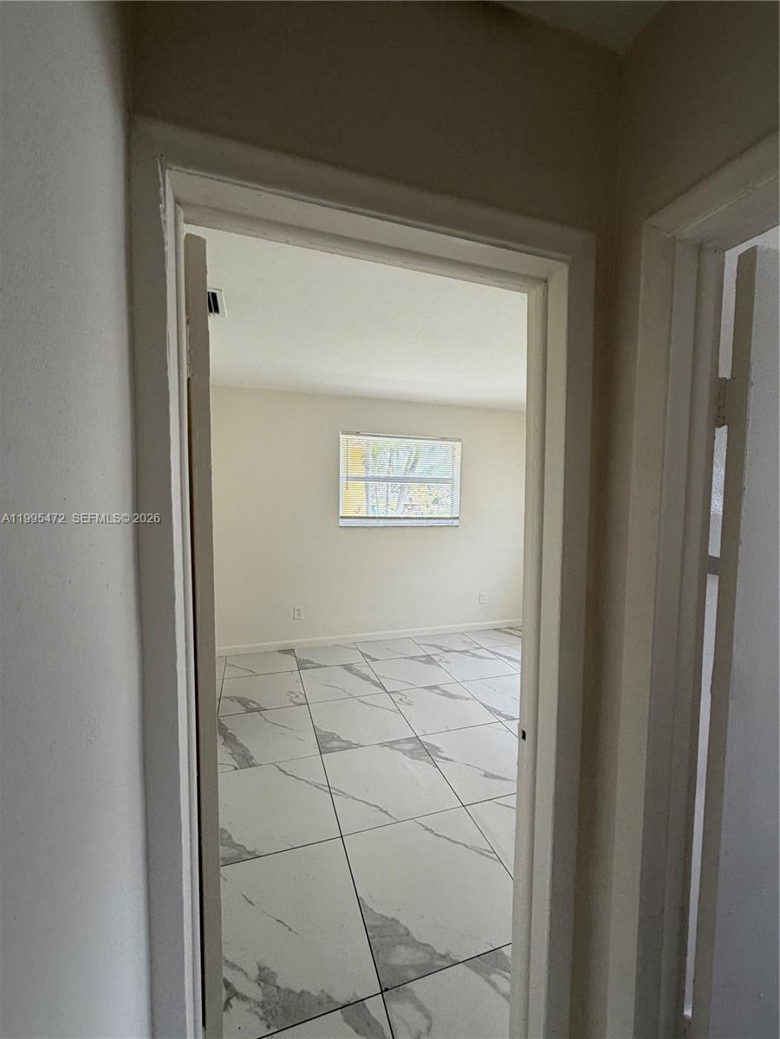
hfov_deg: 85.7
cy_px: 520
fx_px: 421
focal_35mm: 14
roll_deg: -0.4
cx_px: 390
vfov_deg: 102.1
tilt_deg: -3.4
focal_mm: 2.22
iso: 80
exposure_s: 1/121
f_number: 2.2
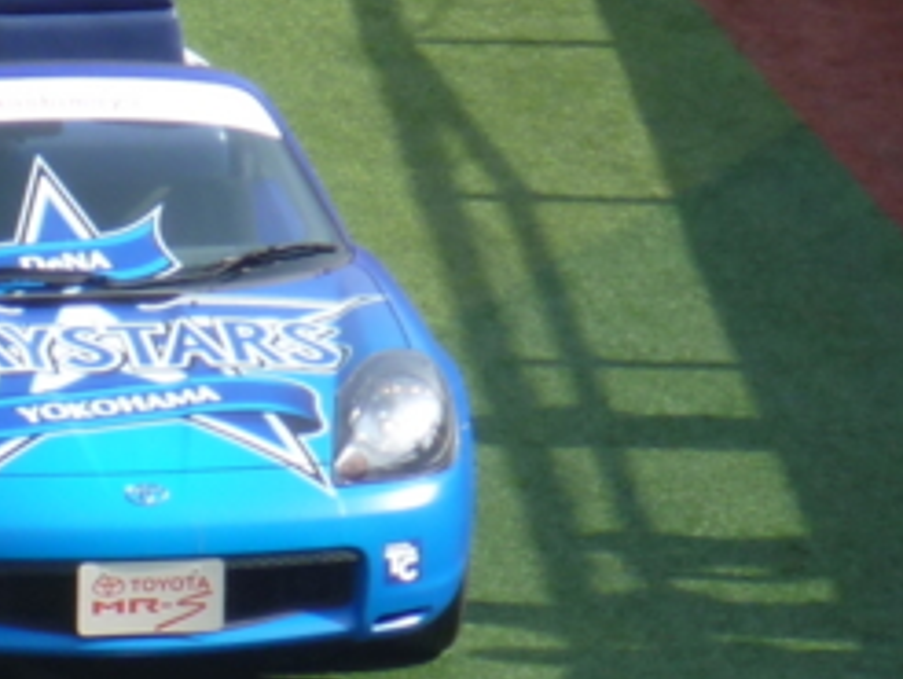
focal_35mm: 665
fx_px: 17364
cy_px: 294
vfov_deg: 2.2
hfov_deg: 3.0
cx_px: -73
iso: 80
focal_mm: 25.2
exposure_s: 1/125
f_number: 5.9
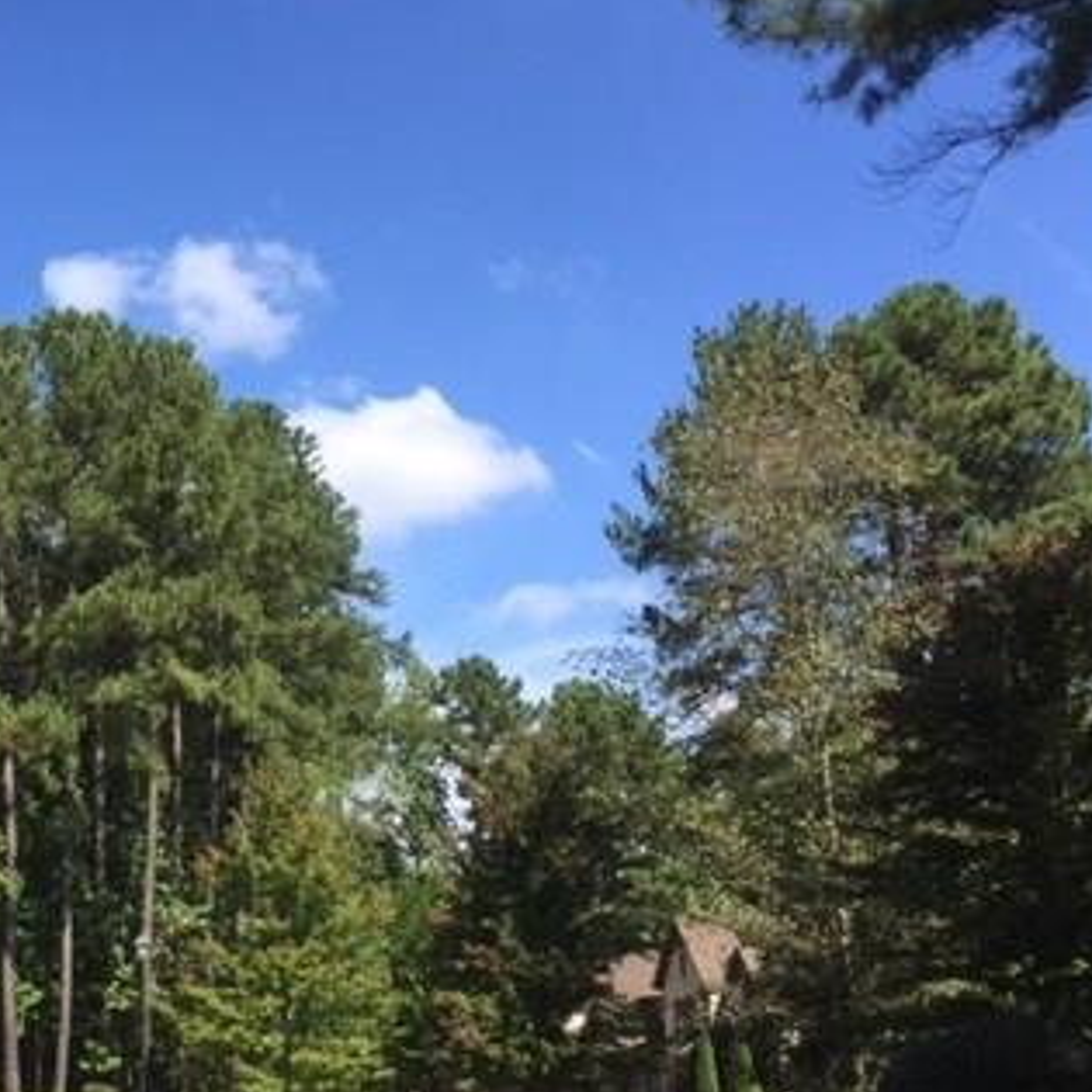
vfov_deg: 32.6
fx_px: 1856
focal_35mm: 52
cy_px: 714
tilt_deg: +13.5
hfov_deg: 31.4
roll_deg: -1.4
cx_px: 128
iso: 32
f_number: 2.2
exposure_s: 1/1236
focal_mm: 4.15
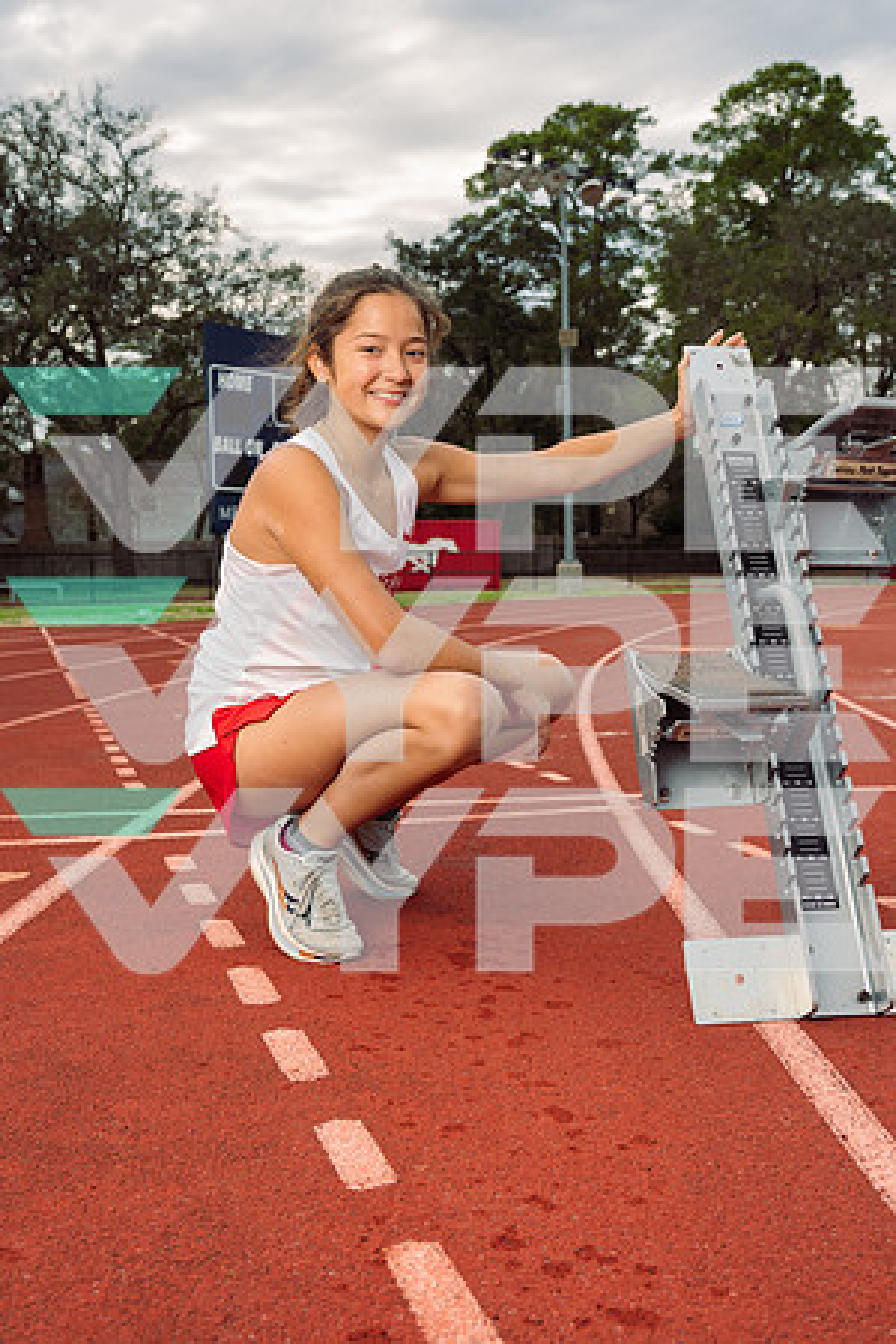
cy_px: 672
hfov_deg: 36.9
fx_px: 1344
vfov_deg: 53.1
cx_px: 448
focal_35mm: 36
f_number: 7.1
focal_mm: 36
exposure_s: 1/200
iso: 125
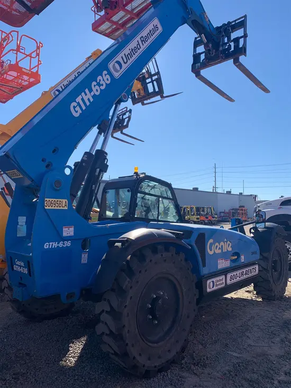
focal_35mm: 26
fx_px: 291
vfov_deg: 67.3
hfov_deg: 53.1
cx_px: 146
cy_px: 194
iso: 25
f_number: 1.8
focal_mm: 4.25
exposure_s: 1/2364
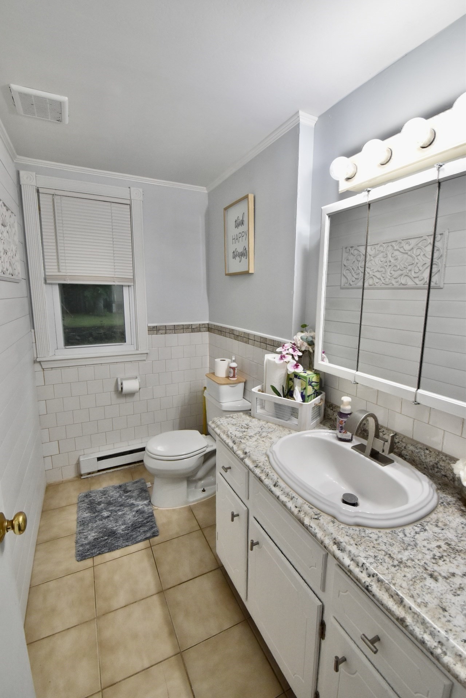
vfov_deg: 100.4
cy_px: 349
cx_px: 233
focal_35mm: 15
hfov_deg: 77.3
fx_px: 291
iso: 1250
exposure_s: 1/80
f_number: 6.3
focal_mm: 10
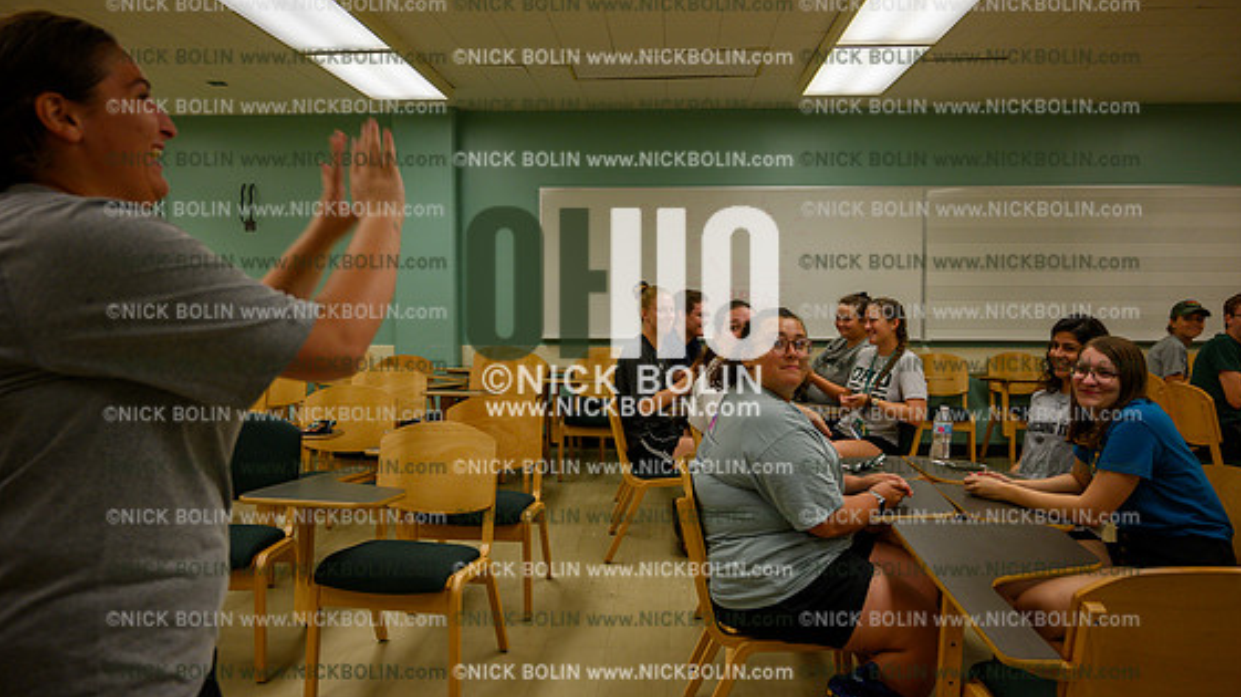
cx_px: 622
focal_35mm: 26
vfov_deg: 44.3
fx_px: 855
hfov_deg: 71.9
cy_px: 312
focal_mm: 24
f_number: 4
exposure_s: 1/200
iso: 400
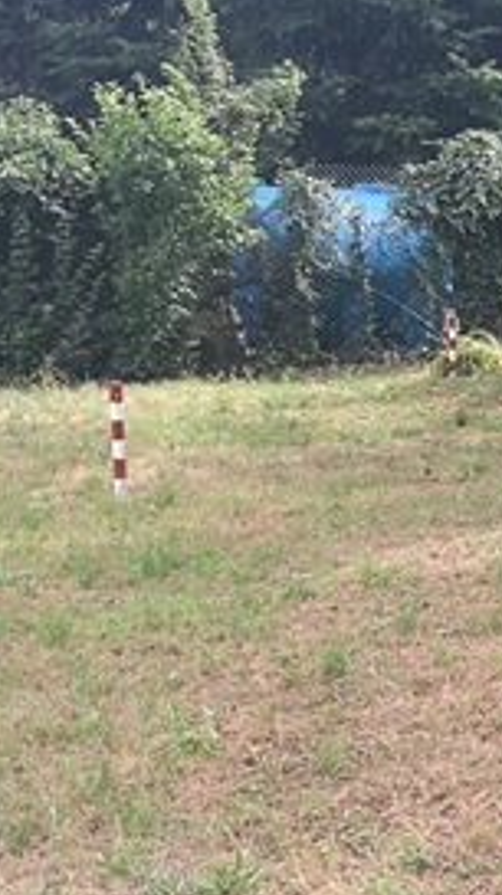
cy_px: 547
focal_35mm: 69
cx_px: 758
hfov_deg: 16.0
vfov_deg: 30.5
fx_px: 1637
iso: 50
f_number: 2.2
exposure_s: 1/126
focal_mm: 4.5
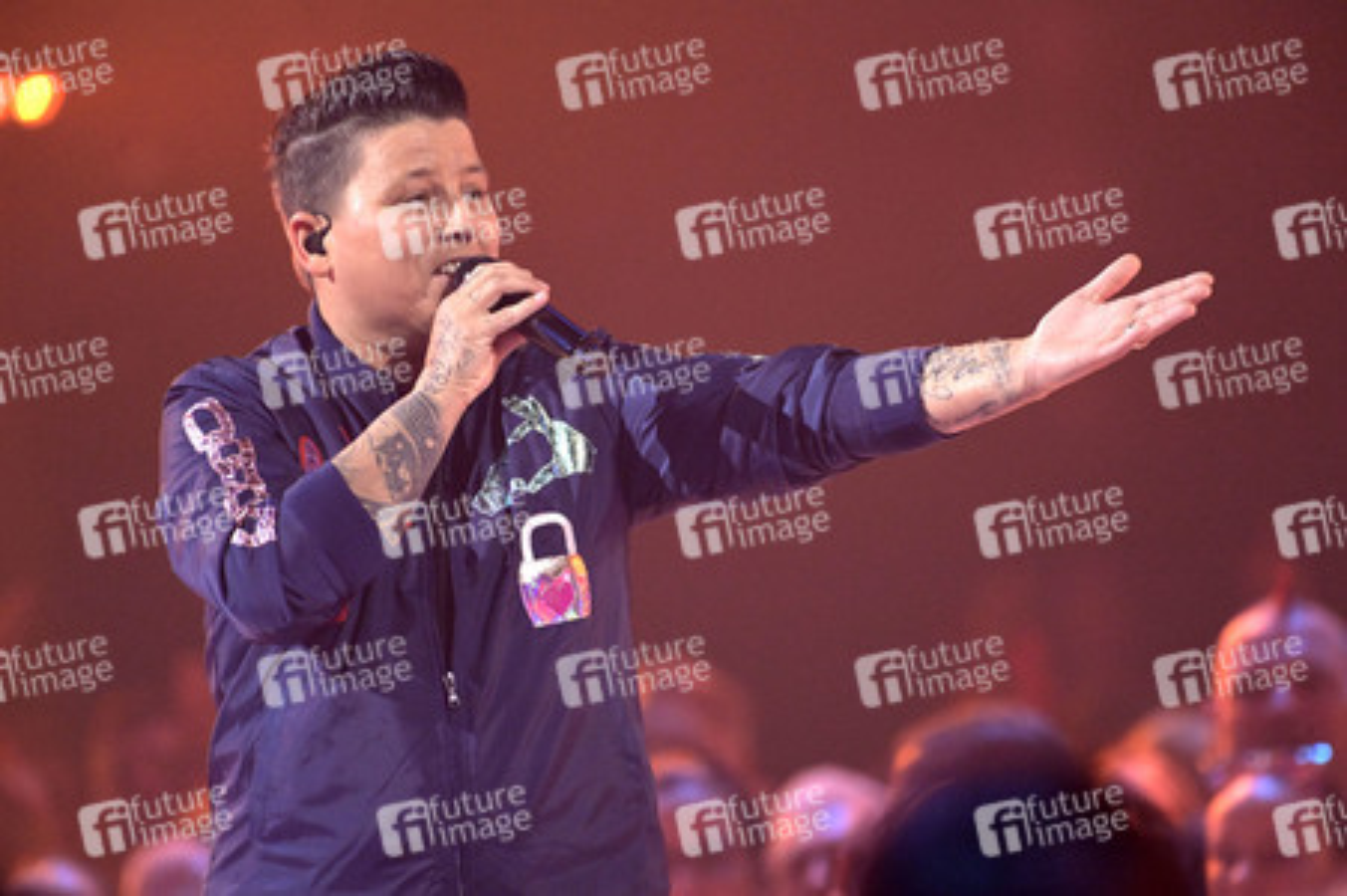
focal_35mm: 500
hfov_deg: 4.1
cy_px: 448
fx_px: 18694
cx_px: 674
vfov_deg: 2.7
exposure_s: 1/500
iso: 8000
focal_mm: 500
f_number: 5.6
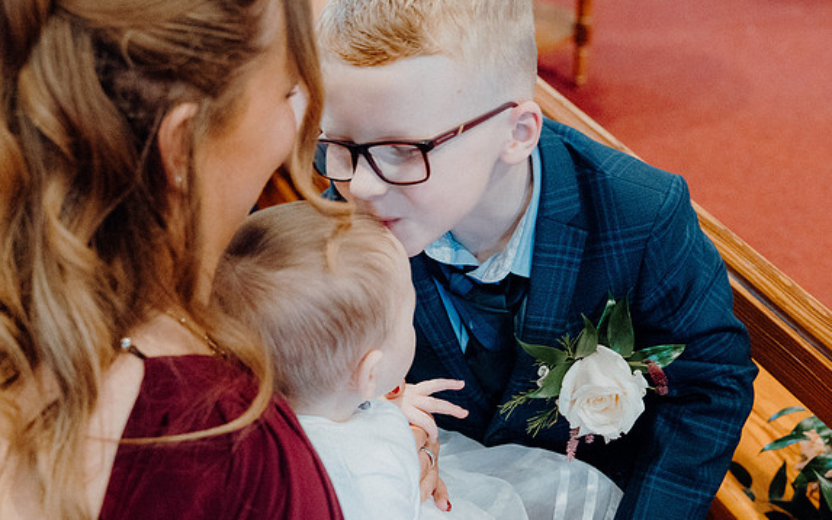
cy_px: 259
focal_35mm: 63
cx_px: 412
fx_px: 1428
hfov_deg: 32.5
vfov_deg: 20.6
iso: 6400
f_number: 3.5
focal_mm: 41
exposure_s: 1/160
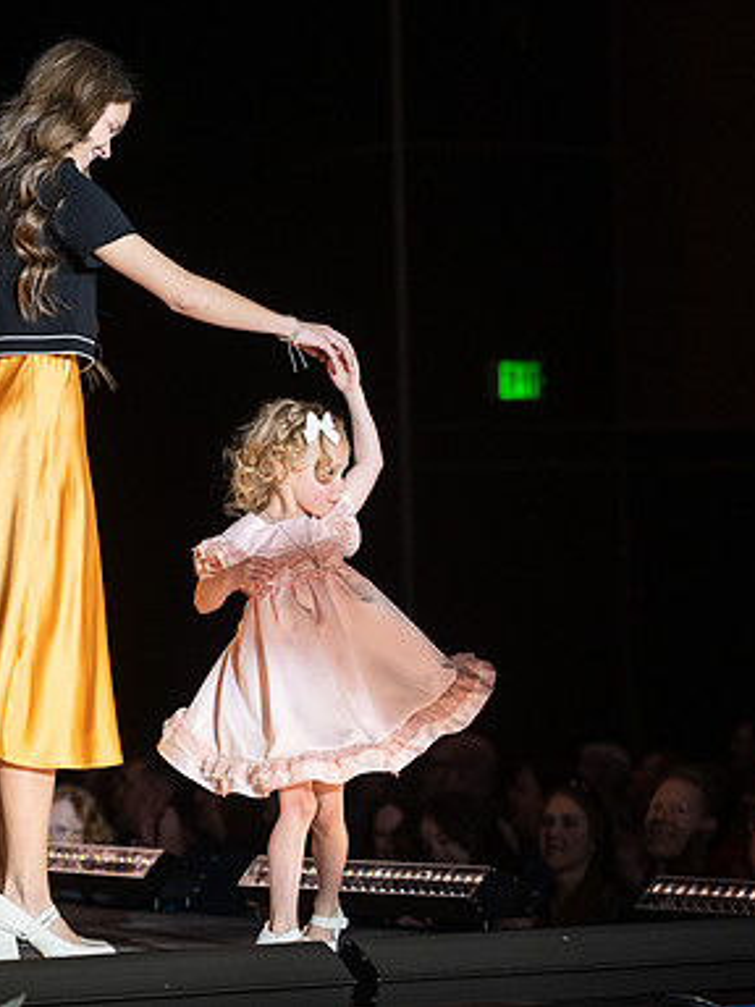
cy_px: 529
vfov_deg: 11.5
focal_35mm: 172
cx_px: 159
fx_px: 5002
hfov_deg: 8.6
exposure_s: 1/640
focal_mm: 105
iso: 640
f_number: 2.8
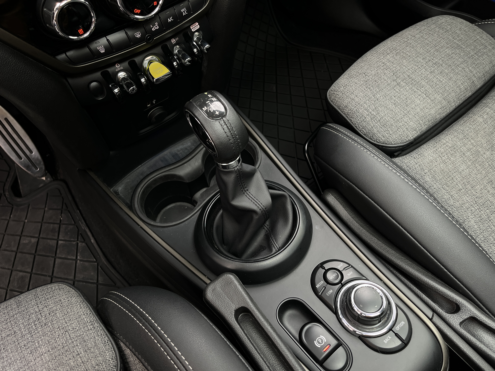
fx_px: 372
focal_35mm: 26
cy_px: 186
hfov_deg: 67.3
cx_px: 248
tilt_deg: -57.4
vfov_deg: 53.1
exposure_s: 1/92
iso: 100
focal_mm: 5.1
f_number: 1.6
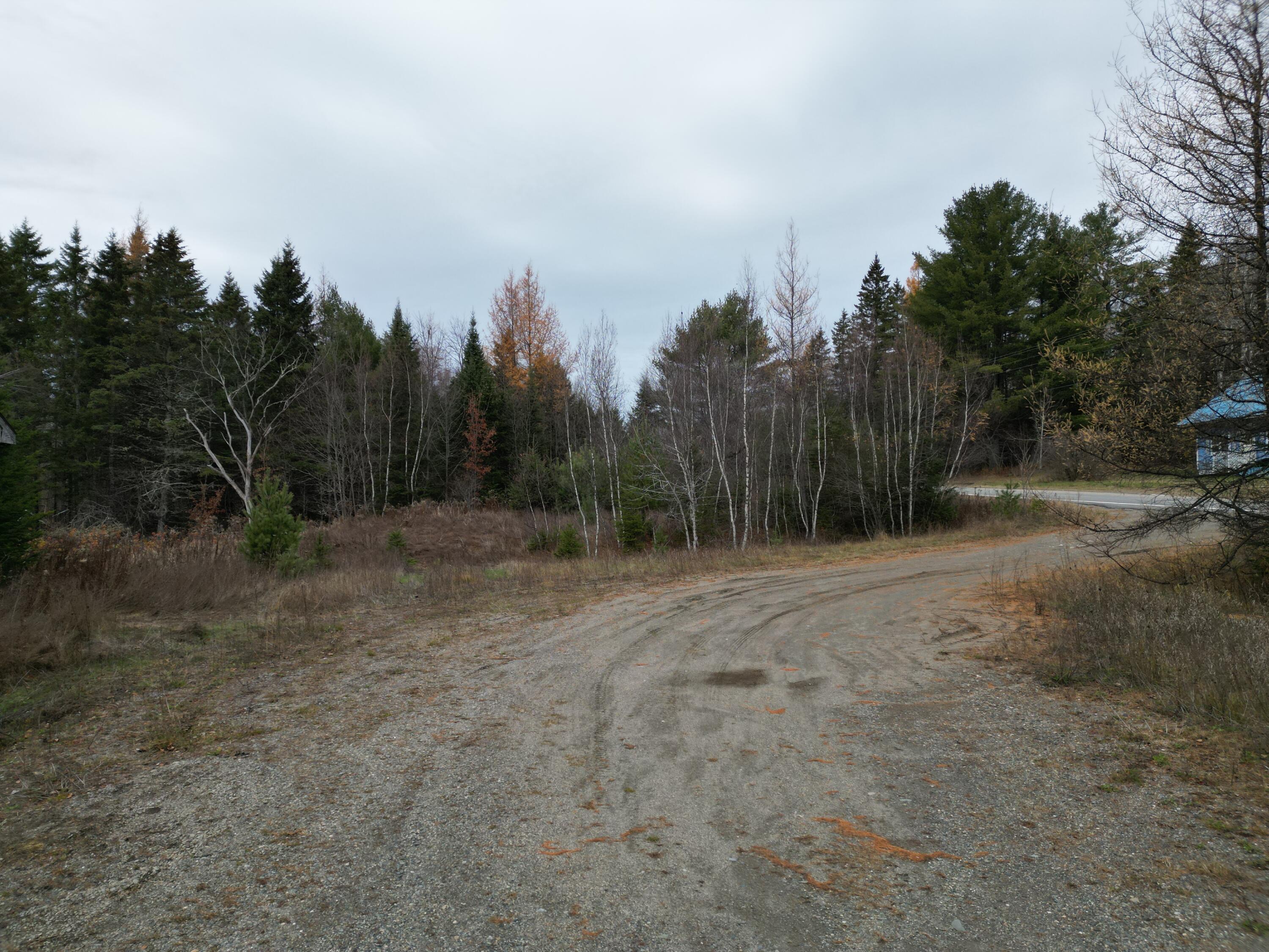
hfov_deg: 71.6
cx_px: 634
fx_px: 880
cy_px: 476
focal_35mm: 24
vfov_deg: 56.8
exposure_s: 1/2500
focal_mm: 6.72
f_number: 1.7
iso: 140
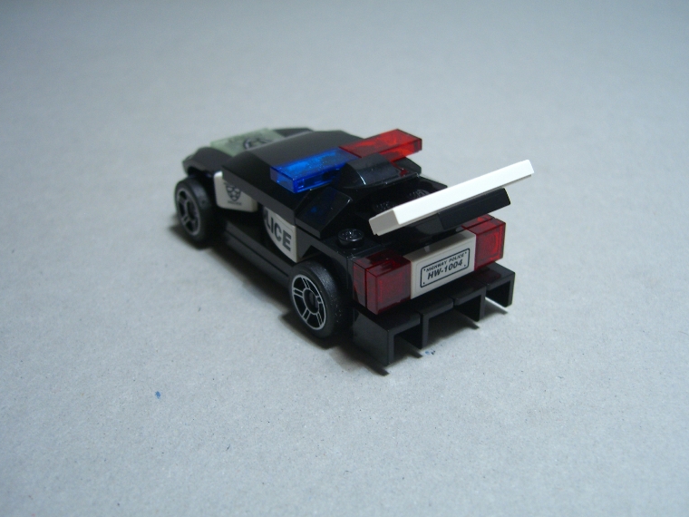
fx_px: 796
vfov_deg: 36.0
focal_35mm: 40
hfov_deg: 46.8
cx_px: 354
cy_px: 256
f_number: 2.8
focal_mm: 7.9
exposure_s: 1/15
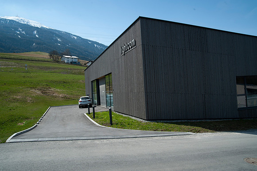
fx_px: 200
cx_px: 128
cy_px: 86
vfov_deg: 46.4
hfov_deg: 65.5
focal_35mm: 28
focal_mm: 28
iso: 200
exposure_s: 1/500
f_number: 11
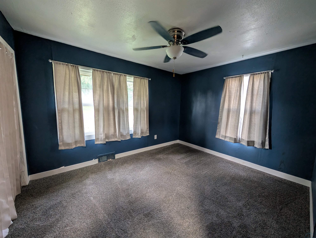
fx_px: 110
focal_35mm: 12
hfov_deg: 110.5
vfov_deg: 94.6
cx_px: 158
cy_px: 119
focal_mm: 2.02
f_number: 1.7
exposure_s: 1/24
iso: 139
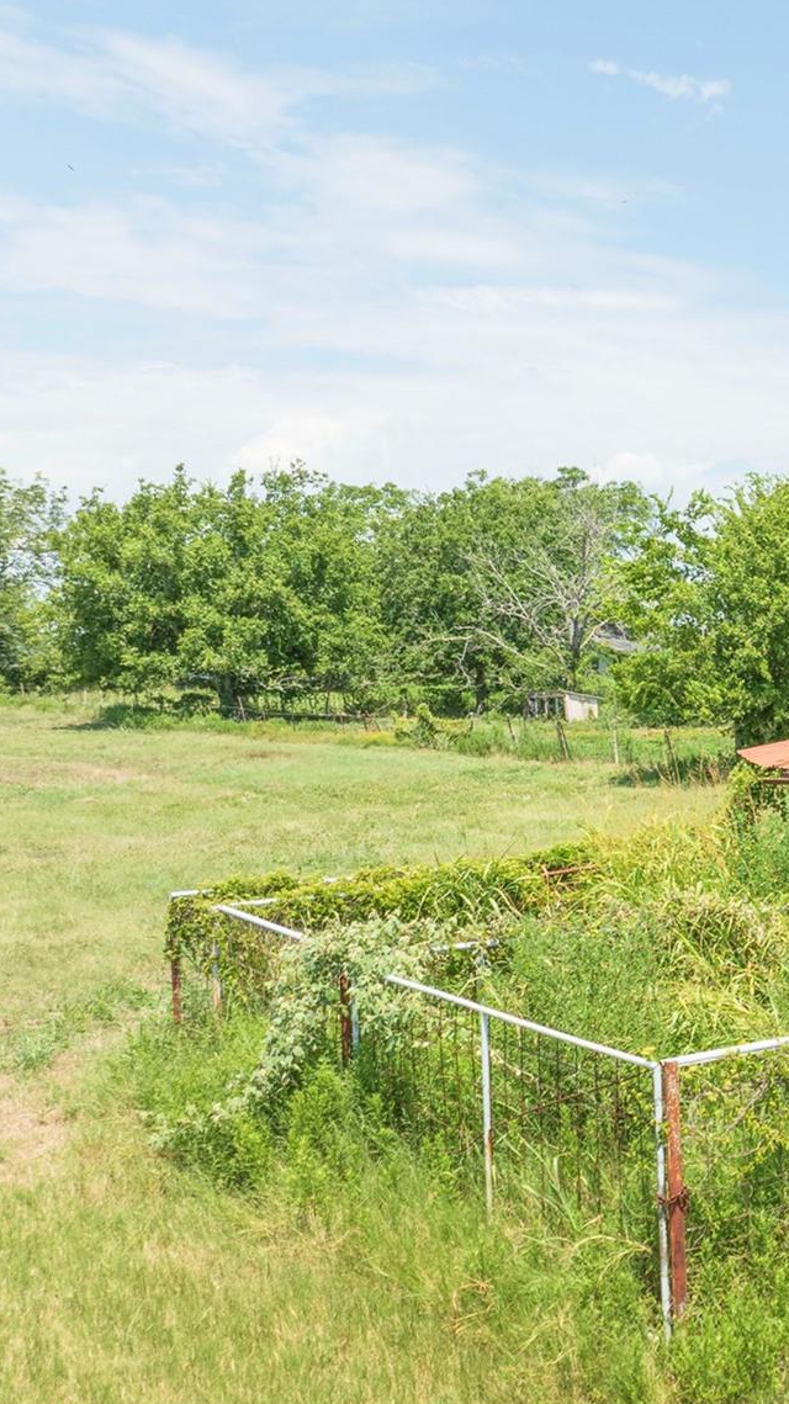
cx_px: 1031
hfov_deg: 22.6
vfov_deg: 43.6
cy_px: 802
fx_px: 1750
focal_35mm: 47
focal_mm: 12.29
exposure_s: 1/1600
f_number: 2.8
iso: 100
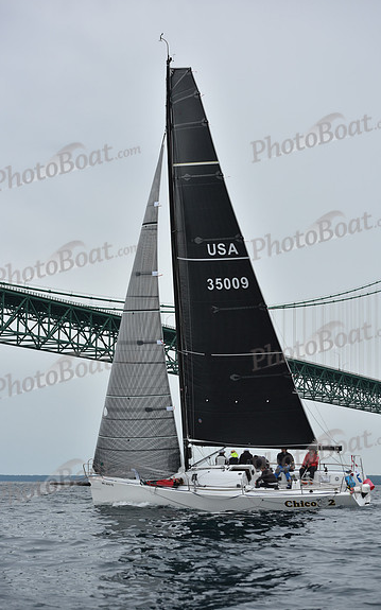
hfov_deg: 18.1
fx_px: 1197
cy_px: 303
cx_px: 196
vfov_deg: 28.6
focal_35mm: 72
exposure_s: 1/800
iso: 250
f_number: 5
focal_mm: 70
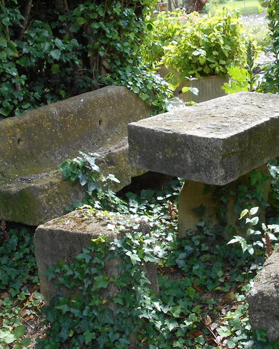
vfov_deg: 37.3
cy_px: 180
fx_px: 516
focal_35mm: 50
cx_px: 170
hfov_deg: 30.1
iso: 80
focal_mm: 4.6
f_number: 3.2
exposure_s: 1/100
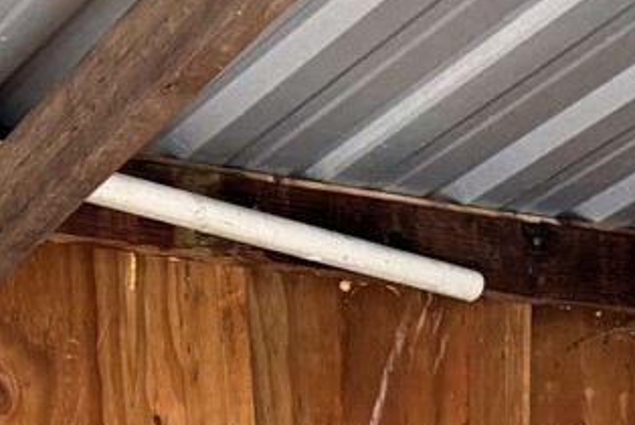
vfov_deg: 9.2
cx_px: 256
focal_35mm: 127
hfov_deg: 16.1
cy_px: 1151
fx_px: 2242
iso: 160
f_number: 1.78
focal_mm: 6.76
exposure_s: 1/121
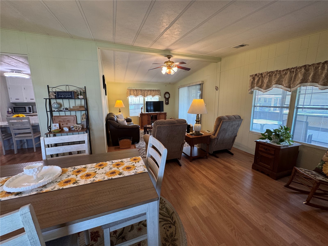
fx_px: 133
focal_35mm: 14
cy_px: 123
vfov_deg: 85.7
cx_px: 164
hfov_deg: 102.1
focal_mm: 2.22
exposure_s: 1/60
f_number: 2.2
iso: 200
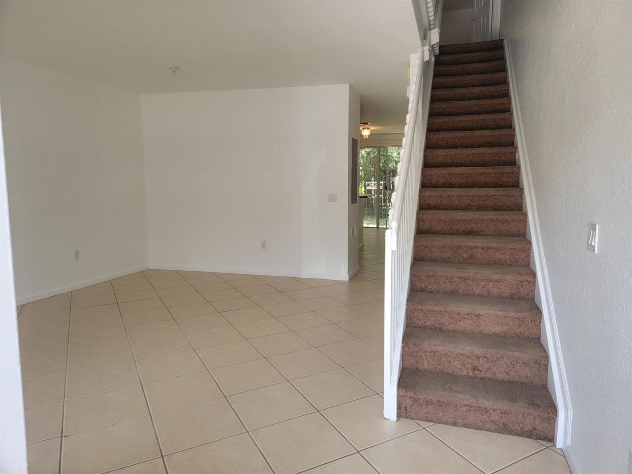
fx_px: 438
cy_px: 237
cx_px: 316
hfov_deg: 71.6
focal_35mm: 24
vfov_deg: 56.8
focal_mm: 6.7
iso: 80
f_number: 1.8
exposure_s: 1/120
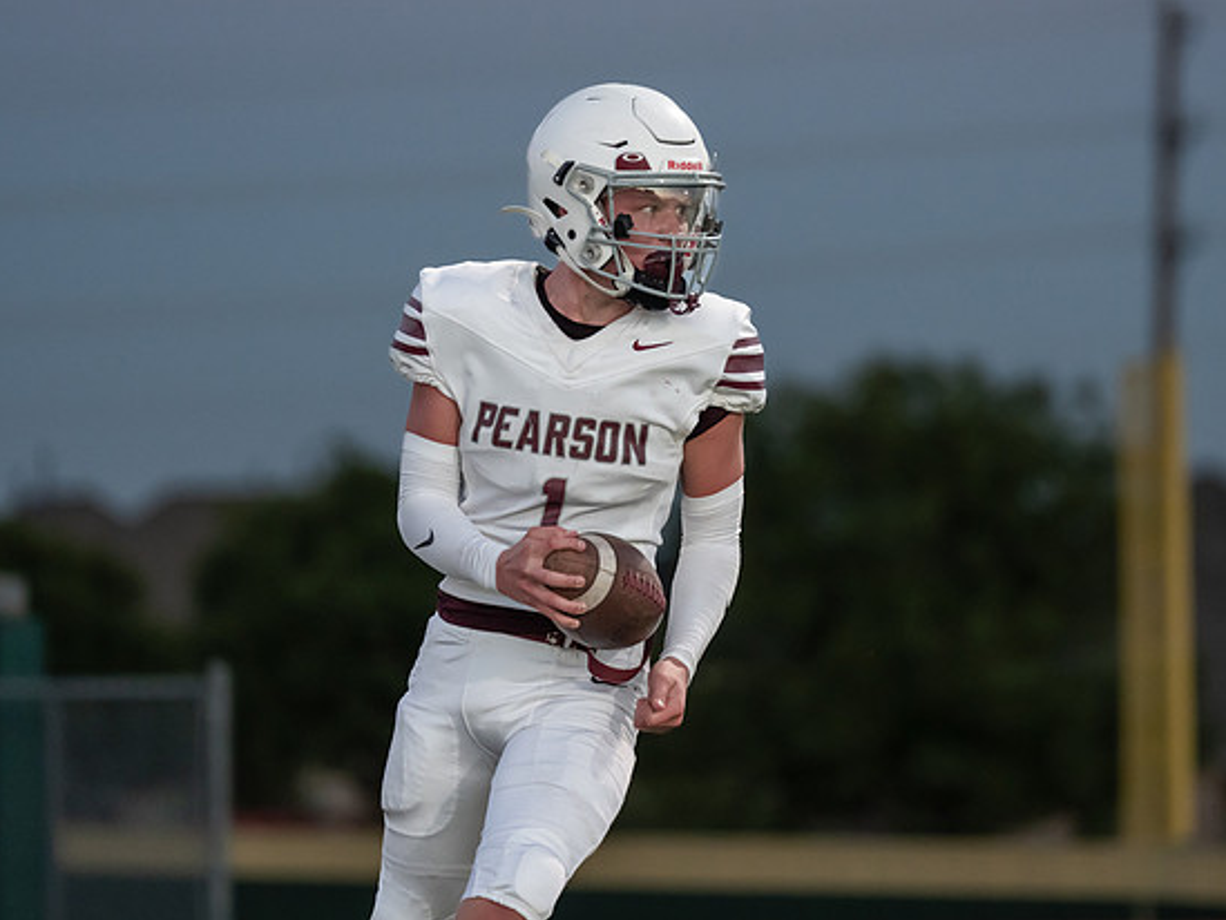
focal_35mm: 267
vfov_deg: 5.6
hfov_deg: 7.4
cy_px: 368
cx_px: 736
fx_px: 9458
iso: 3200
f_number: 2.8
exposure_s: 1/1250
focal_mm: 200
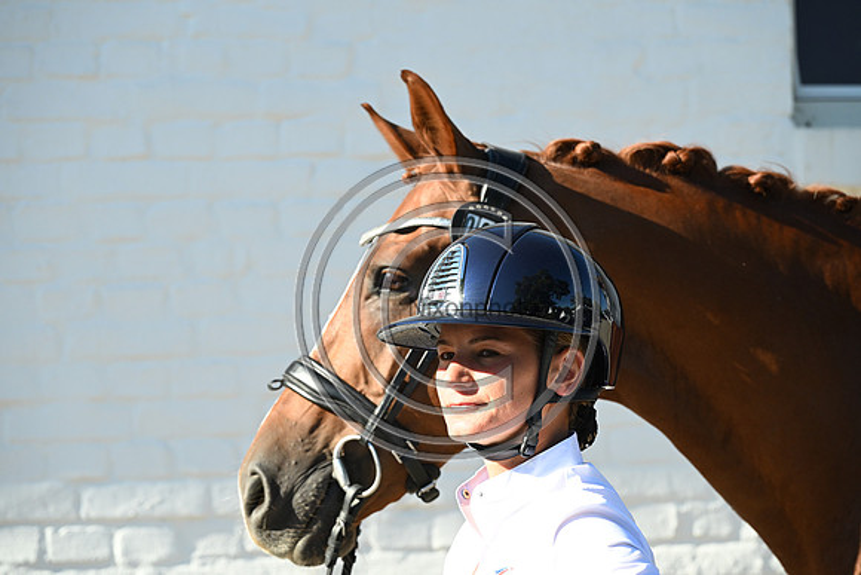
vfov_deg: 11.4
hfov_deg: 17.1
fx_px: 2871
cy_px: 288
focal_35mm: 120
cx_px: 430
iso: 1100
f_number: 6.3
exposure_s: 1/1600
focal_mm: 120
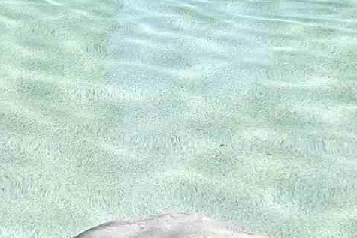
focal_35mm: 97
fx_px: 962
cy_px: -327
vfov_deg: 11.7
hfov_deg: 21.0
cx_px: 160
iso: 500
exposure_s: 1/800
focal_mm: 10
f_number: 4
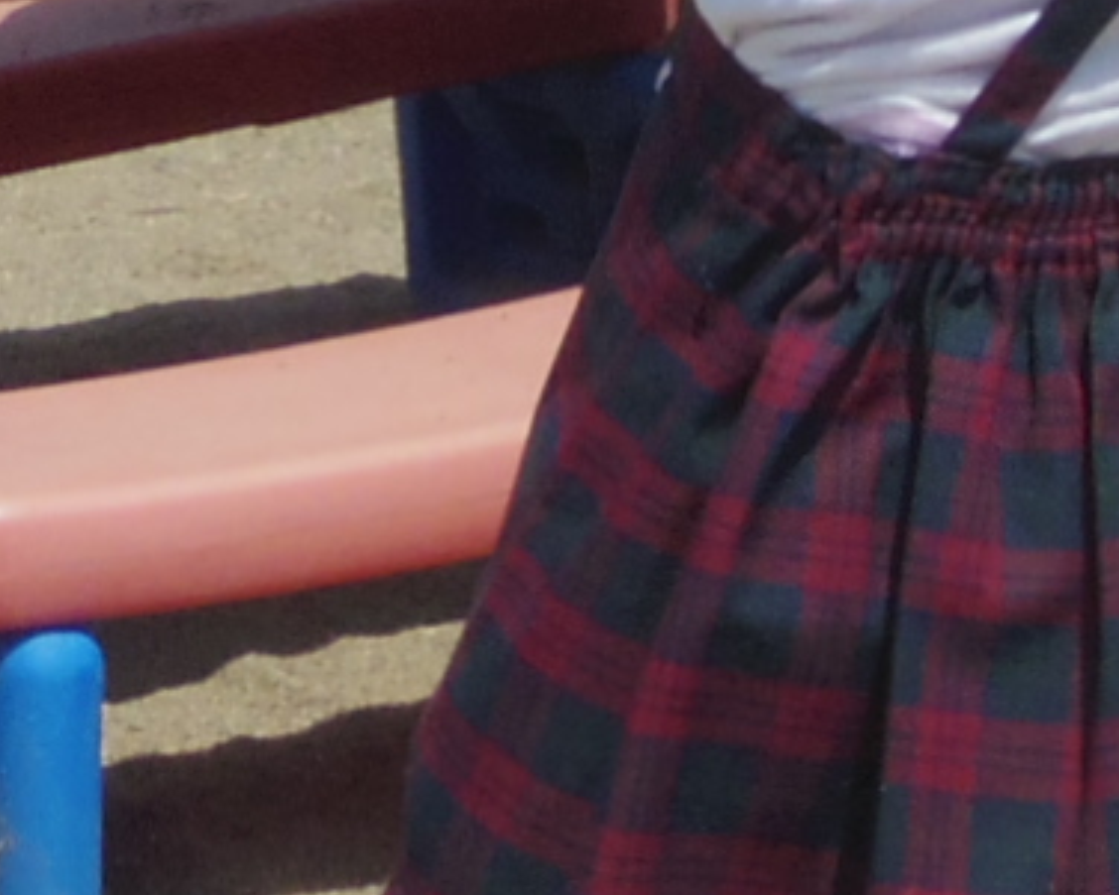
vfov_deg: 5.1
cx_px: -83
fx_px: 9706
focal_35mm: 293
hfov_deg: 6.6
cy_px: -1392
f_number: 5.6
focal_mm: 7.7
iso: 200
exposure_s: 1/1000
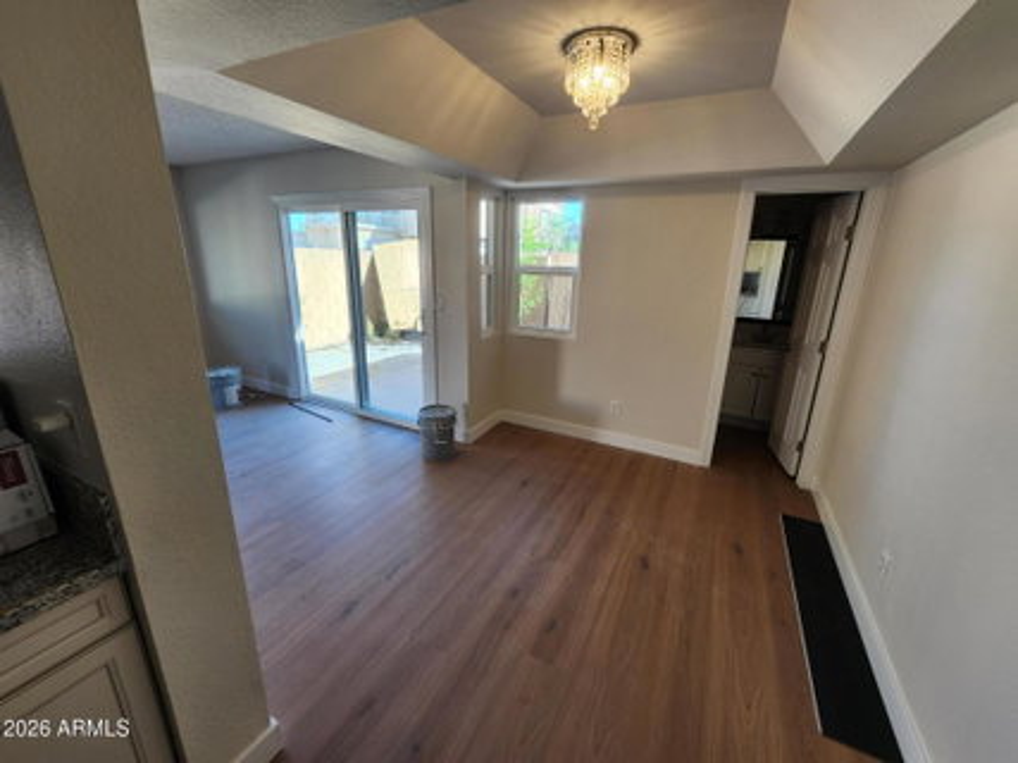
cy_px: 382
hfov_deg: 106.2
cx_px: 509
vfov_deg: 89.9
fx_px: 382
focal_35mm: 13
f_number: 2.2
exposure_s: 1/60
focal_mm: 2.2
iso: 50
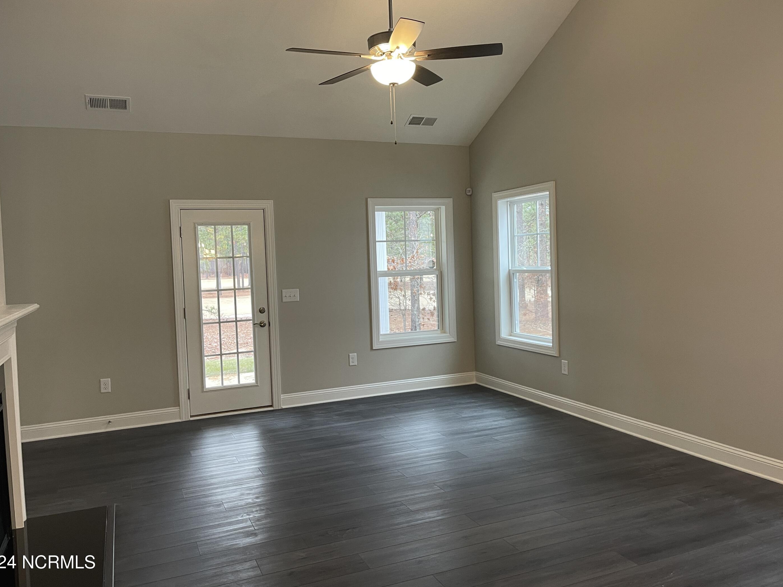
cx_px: 385
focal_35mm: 27
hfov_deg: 65.3
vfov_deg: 51.3
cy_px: 274
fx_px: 611
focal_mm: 5.1
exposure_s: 1/60
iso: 125
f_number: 1.6
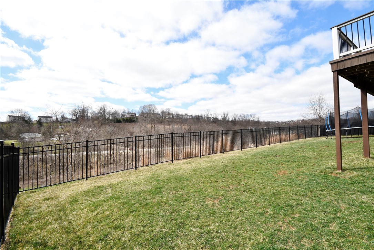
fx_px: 156
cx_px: 187
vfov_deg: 77.4
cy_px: 125
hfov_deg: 100.4
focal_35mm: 15
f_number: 13
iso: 400
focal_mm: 10
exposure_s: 1/160
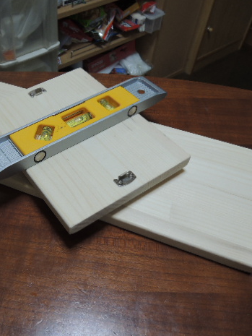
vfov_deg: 55.3
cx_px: 66
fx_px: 320
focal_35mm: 33
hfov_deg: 41.8
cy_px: 165
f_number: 2.8
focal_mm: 4.3
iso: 180
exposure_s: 1/30
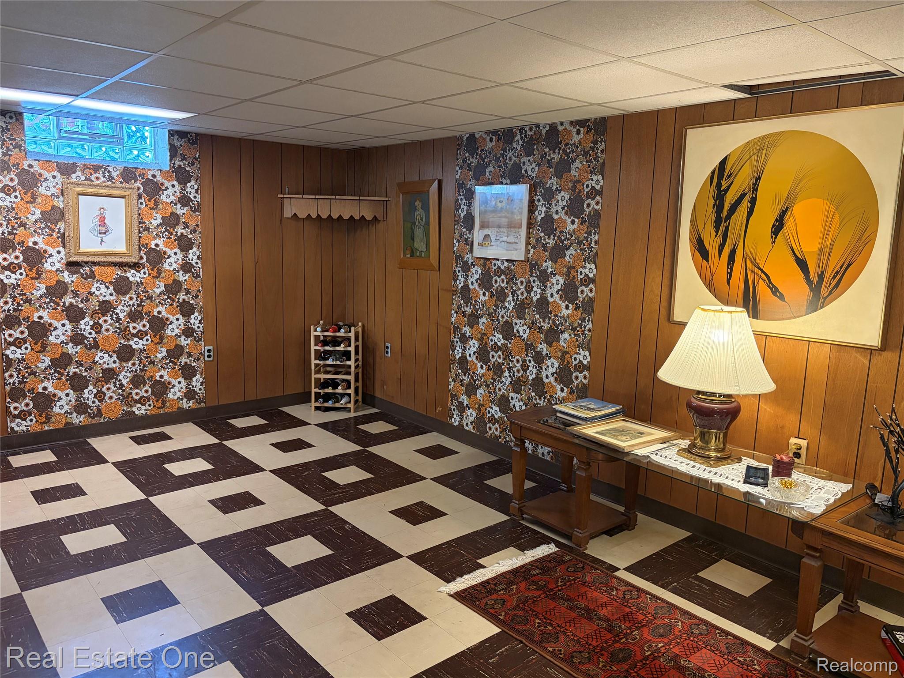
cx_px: 452
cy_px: 339
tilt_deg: -8.5
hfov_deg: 67.3
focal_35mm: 26
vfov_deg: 53.1
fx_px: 679
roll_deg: -1.1
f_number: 1.6
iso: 320
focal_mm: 5.96
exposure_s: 1/60
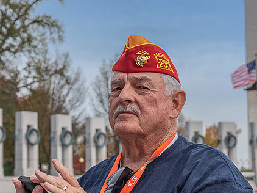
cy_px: 97
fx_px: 608
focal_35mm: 82
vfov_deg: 18.0
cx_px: 152
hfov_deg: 23.8
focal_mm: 62
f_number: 8
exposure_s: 1/1000
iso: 500
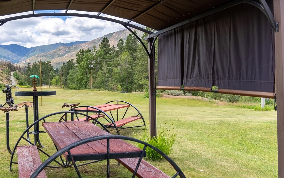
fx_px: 320
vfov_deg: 31.0
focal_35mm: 41
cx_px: 87
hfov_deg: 46.9
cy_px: 82
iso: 100
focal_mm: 28.9
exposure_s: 1/1250
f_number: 5.6
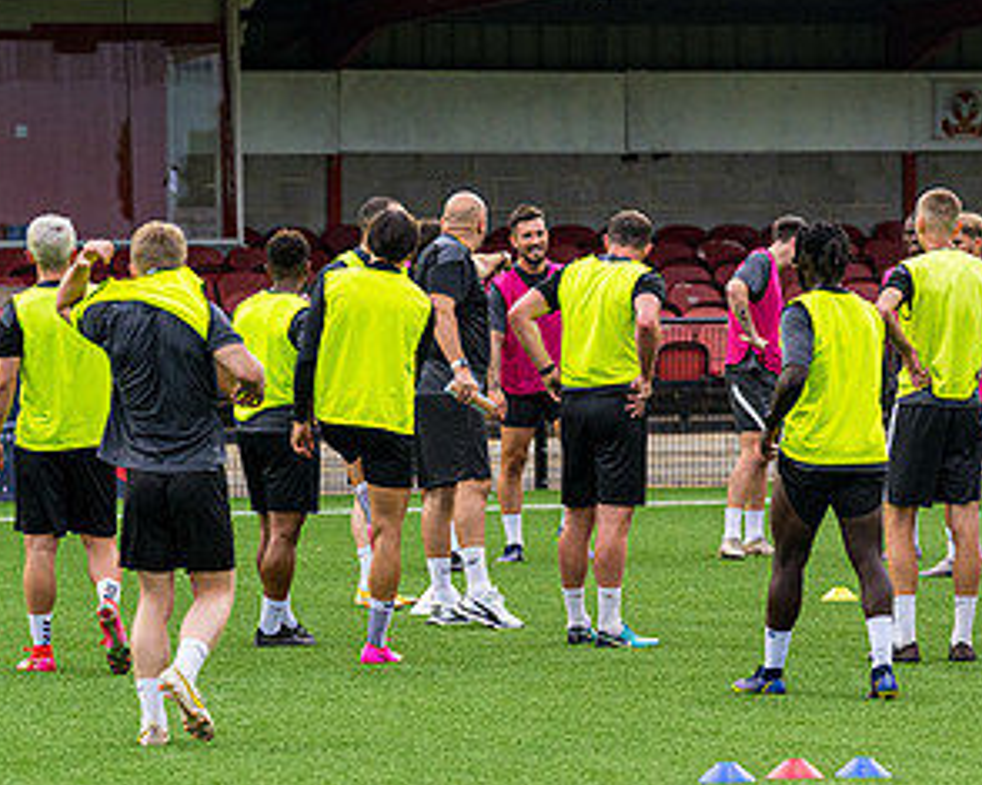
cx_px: 795
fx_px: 8455
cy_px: 281
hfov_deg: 6.6
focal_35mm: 291
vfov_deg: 5.3
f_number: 3.2
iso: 800
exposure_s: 1/1000
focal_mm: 135
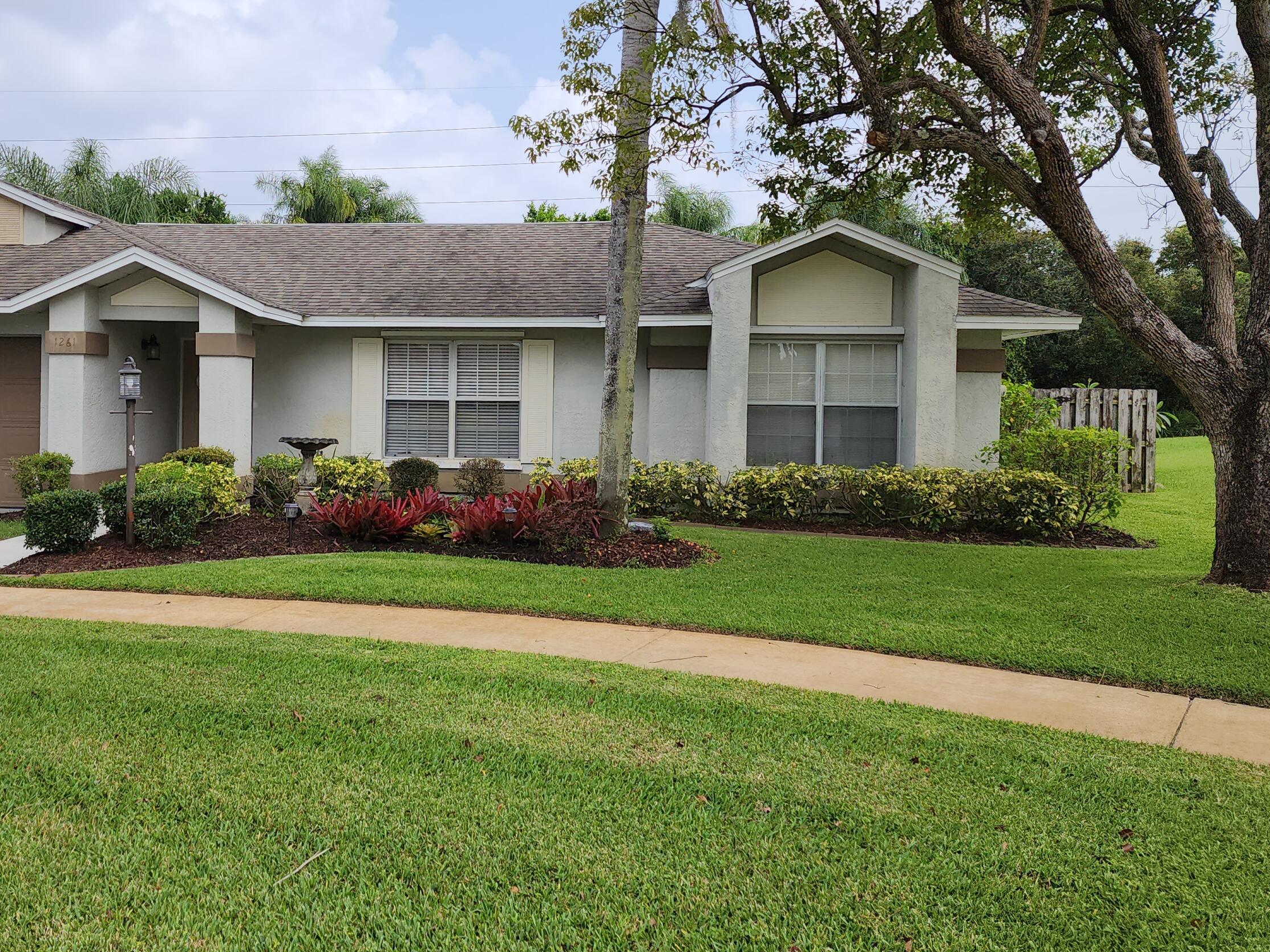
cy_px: 404
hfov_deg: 57.5
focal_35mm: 31
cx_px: 463
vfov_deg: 45.3
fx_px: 1137
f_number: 1.8
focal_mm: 6.4
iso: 12
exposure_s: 1/919
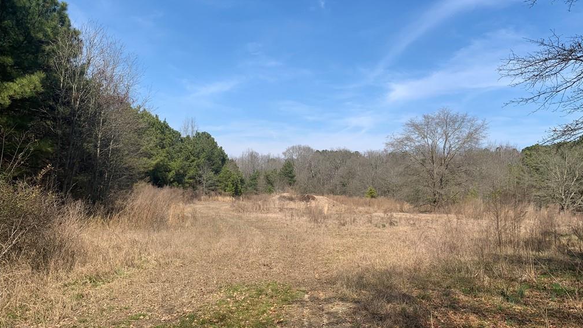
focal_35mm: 29
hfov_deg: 66.1
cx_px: 296
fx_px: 448
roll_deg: -2.3
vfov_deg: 40.2
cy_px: 158
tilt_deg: +4.5
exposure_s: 1/2114
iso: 25
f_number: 1.8
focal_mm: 4.25
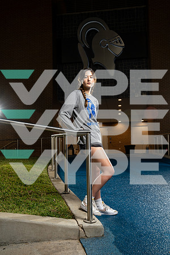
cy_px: 128
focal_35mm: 34
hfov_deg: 38.9
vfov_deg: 55.8
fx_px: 241
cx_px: 85
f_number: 5
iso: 800
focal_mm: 34
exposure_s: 1/125
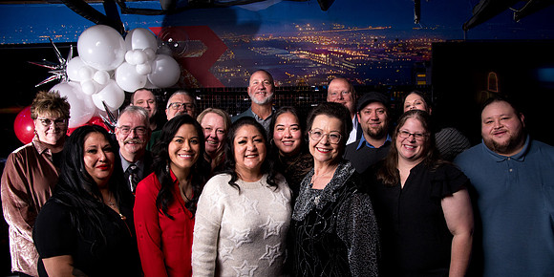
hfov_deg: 70.3
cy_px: 137
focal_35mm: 27
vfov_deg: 38.8
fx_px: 393
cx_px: 295
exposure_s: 1/200
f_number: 5.6
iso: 1000
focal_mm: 24
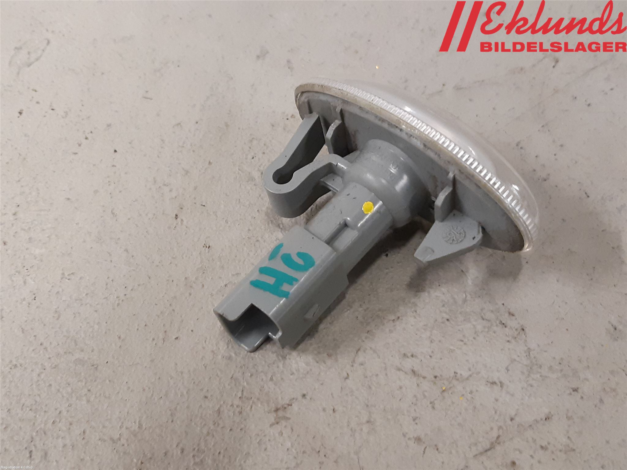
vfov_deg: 53.1
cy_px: 235
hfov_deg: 67.3
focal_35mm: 26
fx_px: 471
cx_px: 314
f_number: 1.7
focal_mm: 3.93
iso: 200
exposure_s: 1/50
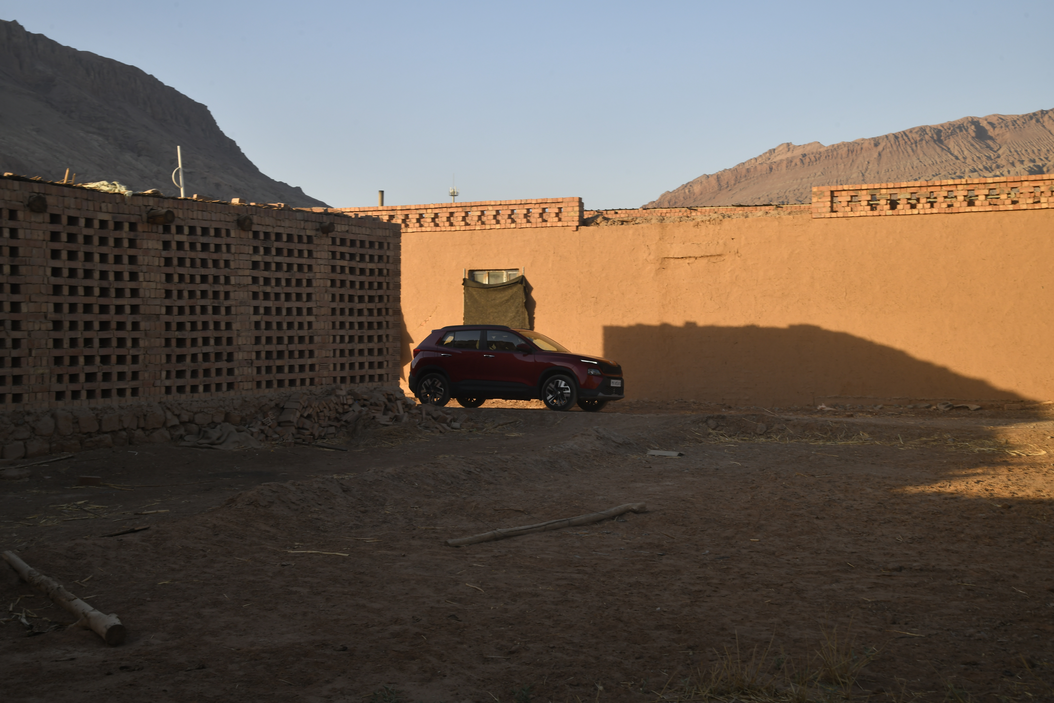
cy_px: 352
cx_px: 527
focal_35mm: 46
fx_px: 1347
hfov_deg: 42.7
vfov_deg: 29.2
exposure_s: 1/60
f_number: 13
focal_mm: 46
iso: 200
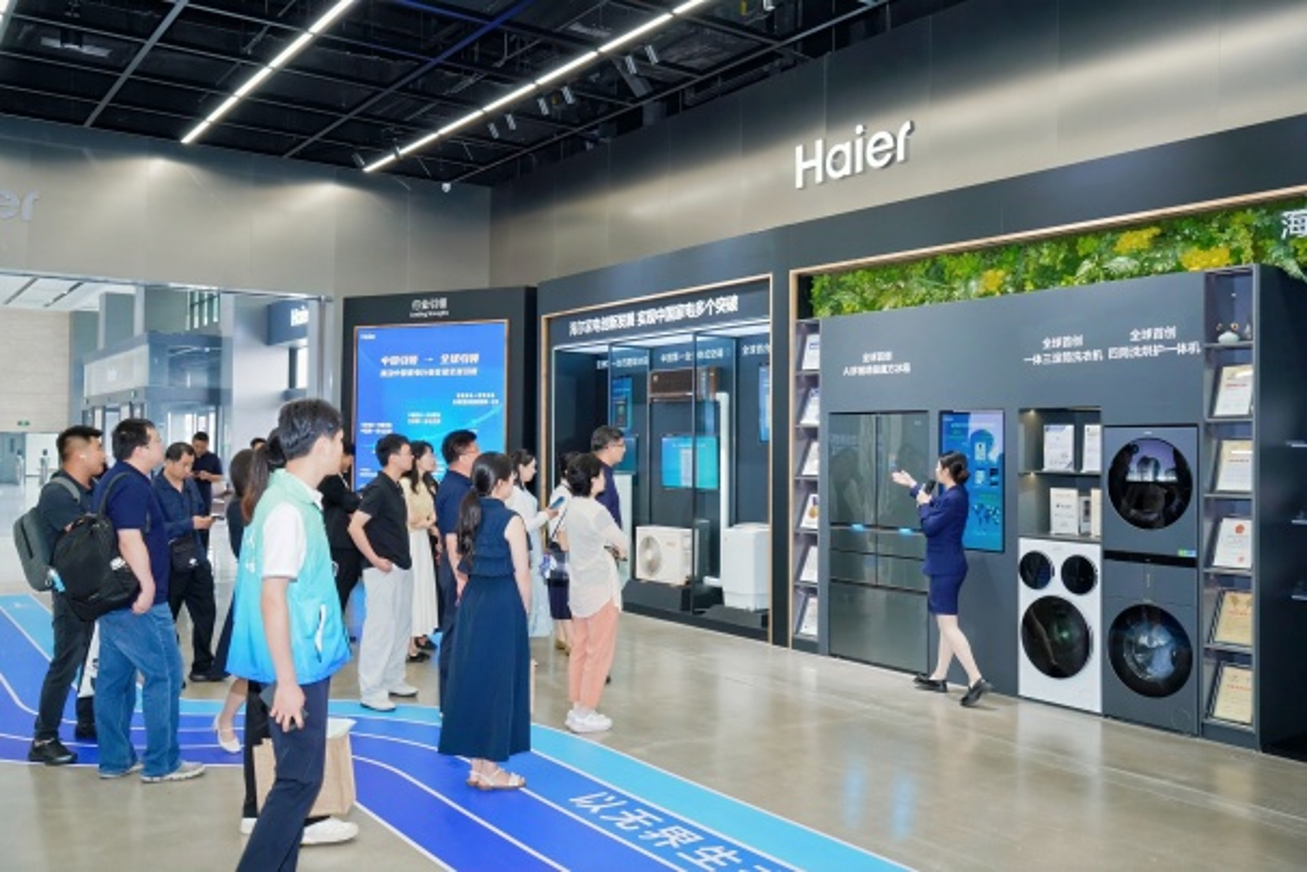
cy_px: 436
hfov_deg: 59.7
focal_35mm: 31
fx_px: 1140
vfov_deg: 41.8
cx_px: 654
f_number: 4.5
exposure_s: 1/161
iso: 1600
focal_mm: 31.4
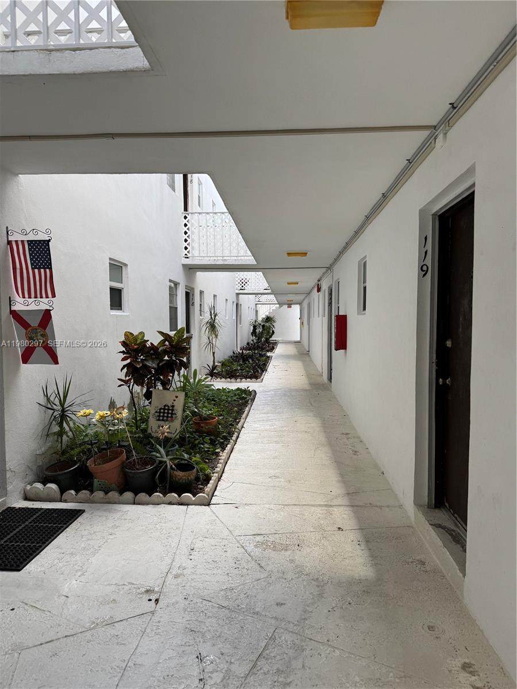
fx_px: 478
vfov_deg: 71.6
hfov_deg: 56.8
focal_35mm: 24
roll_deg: +0.6
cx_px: 258
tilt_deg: -2.7
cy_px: 344
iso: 80
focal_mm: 6.76
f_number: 1.78
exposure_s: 1/544
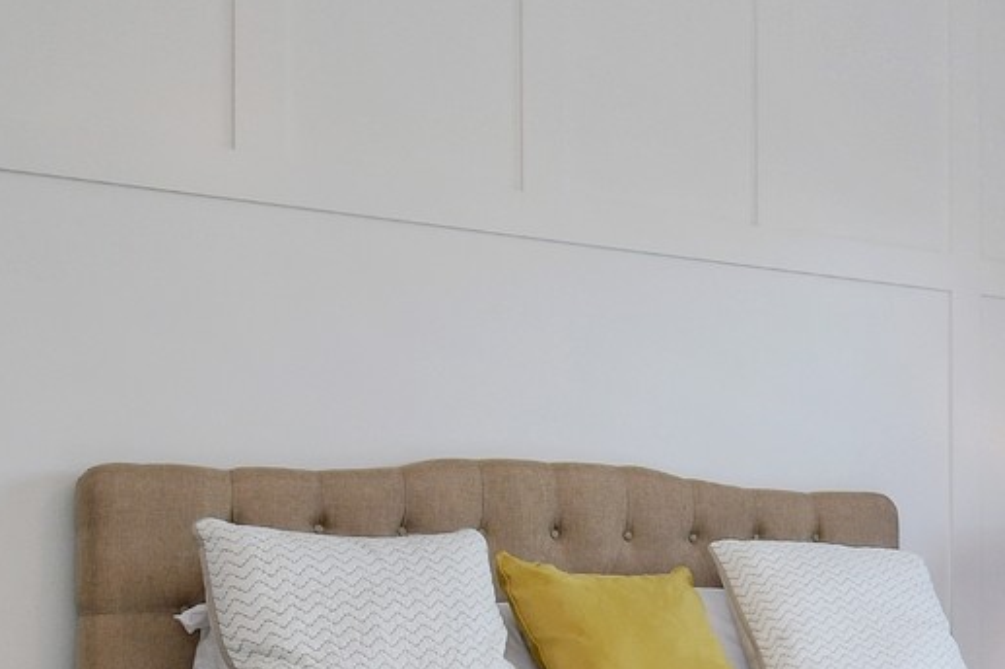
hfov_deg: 27.4
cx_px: 1192
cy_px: 560
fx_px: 1813
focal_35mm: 65
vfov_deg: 20.6
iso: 320
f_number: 8
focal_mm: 14
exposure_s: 1/100
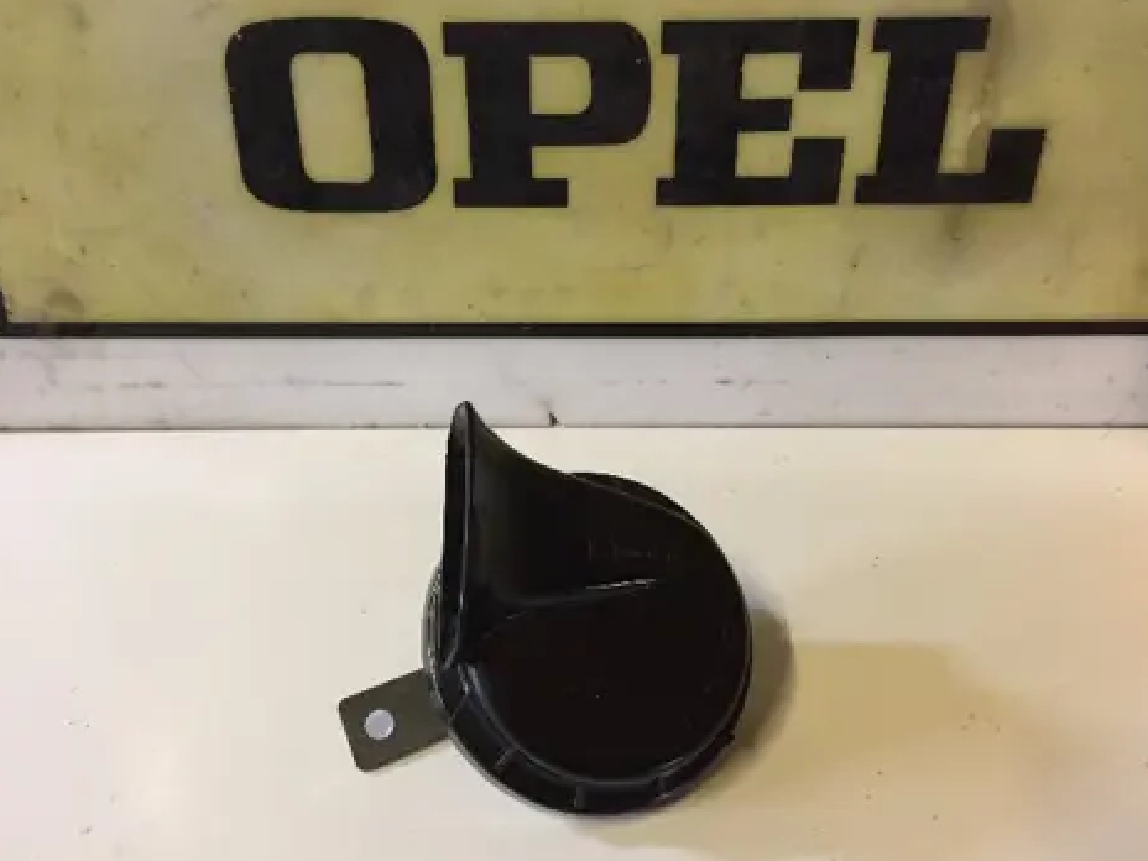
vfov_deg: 46.8
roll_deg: -2.0
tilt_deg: -35.6
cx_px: 586
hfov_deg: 60.0
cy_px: 430
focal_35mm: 30
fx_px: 995
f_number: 2.2
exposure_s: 1/33
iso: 250
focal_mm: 4.15
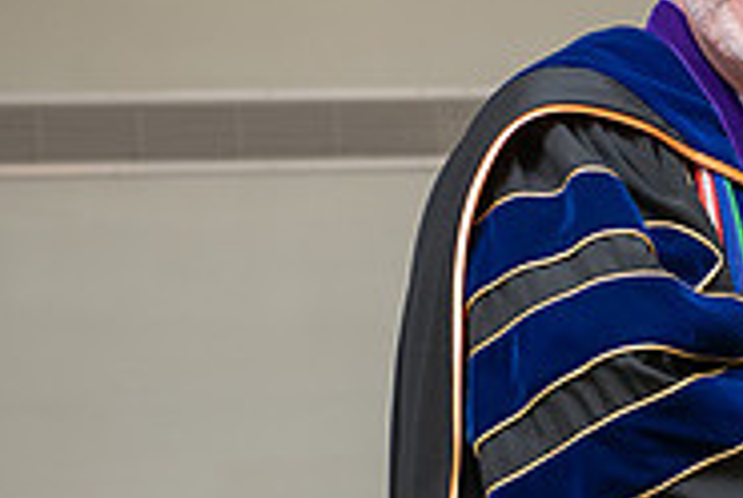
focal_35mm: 219
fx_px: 4527
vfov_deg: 6.3
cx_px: 960
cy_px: 363
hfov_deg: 9.2
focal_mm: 70
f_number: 4.5
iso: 1600
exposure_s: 1/200
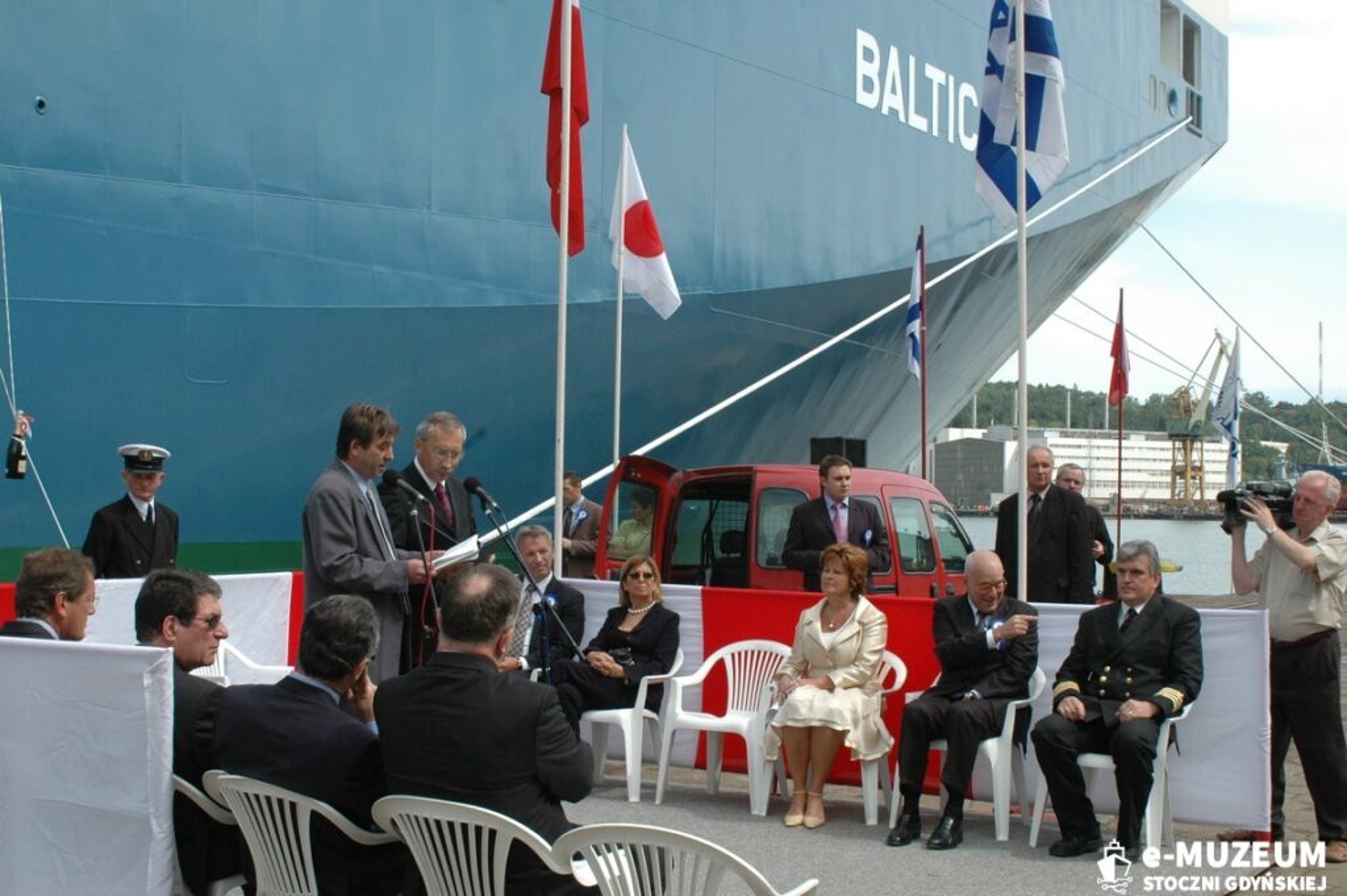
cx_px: 674
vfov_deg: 25.7
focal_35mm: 52
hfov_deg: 37.9
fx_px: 1963
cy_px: 448
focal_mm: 35
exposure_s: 1/160
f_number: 16
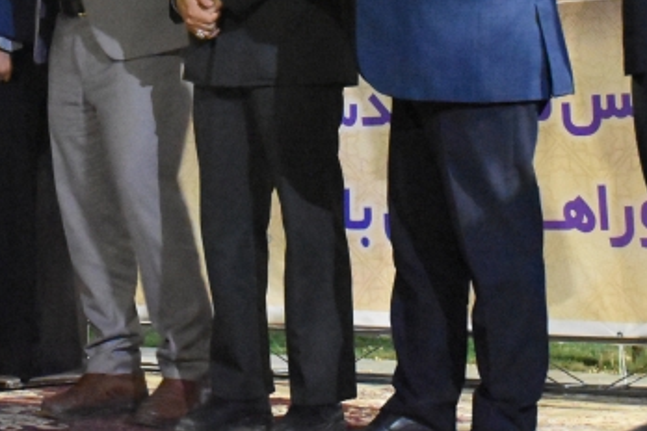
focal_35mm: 112
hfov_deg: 18.2
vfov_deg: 12.0
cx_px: 222
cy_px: -85
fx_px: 2013
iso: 12800
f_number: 5.6
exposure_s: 1/30
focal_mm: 26
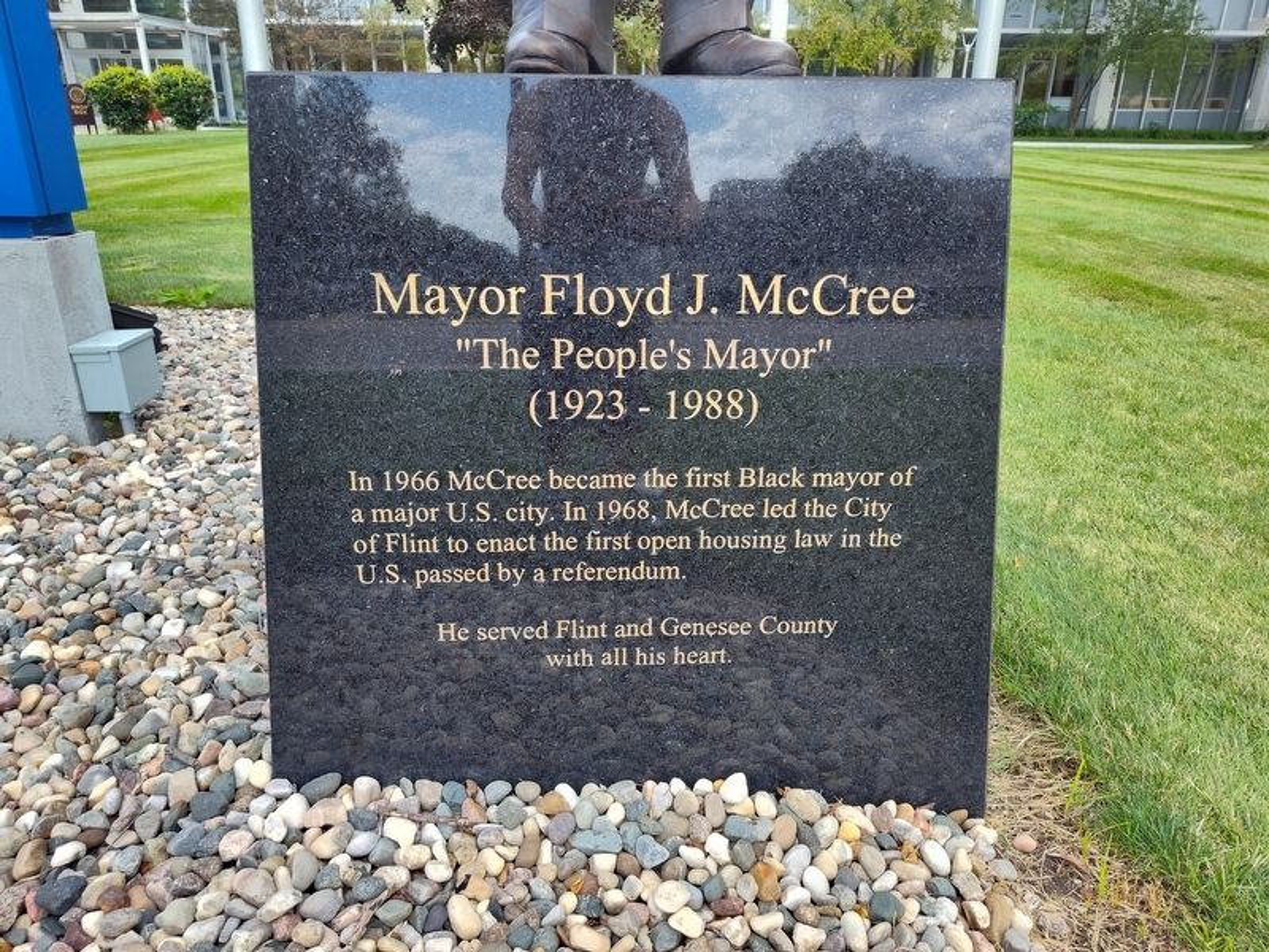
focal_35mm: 23
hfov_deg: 73.9
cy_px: 476
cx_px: 634
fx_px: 843
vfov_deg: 58.9
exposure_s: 1/528
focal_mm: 5.56
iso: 100
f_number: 1.8
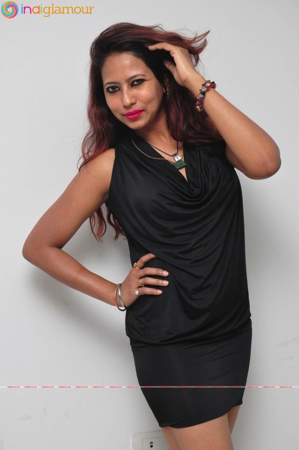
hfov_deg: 21.5
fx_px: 787
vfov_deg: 31.9
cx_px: 150
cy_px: 225
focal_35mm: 63
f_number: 6.3
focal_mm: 42
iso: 3200
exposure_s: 1/125
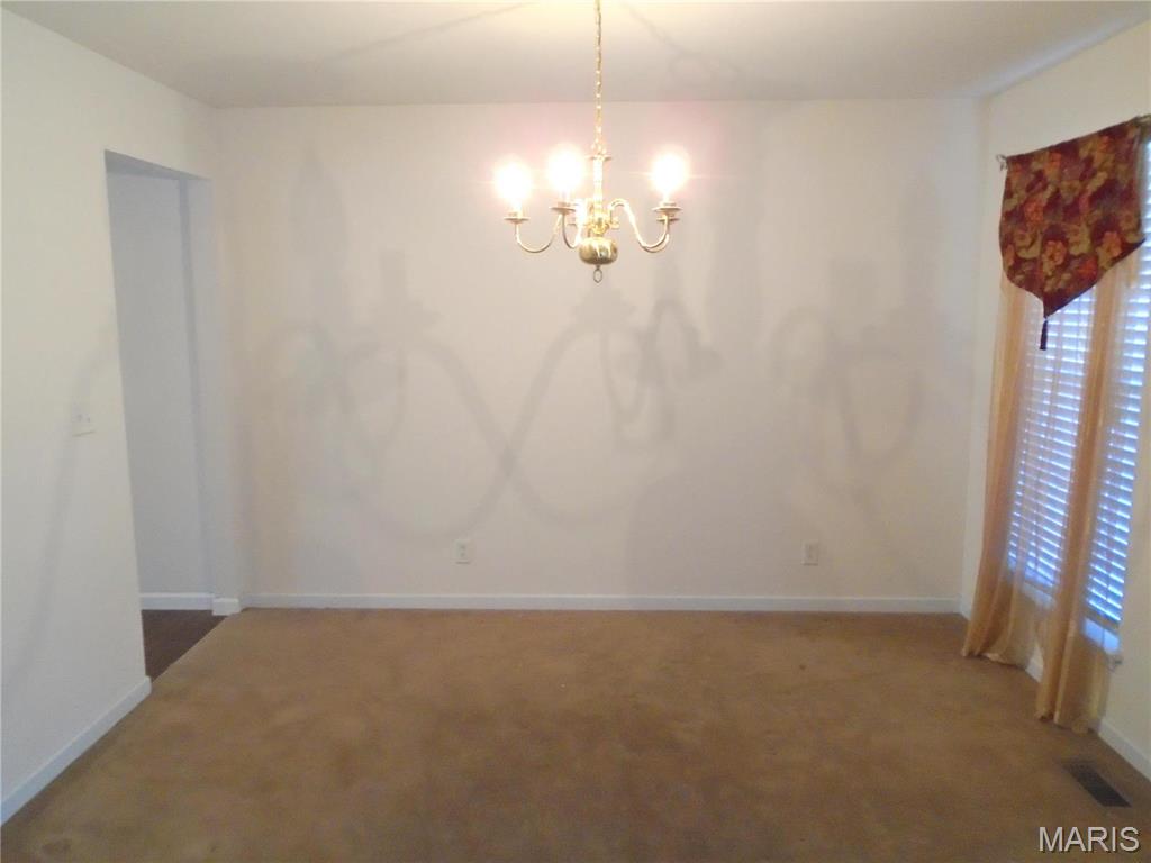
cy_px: 432
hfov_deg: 67.3
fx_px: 865
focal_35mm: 26
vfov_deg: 53.1
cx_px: 576
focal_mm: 4.6
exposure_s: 1/30
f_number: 3.2
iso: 320
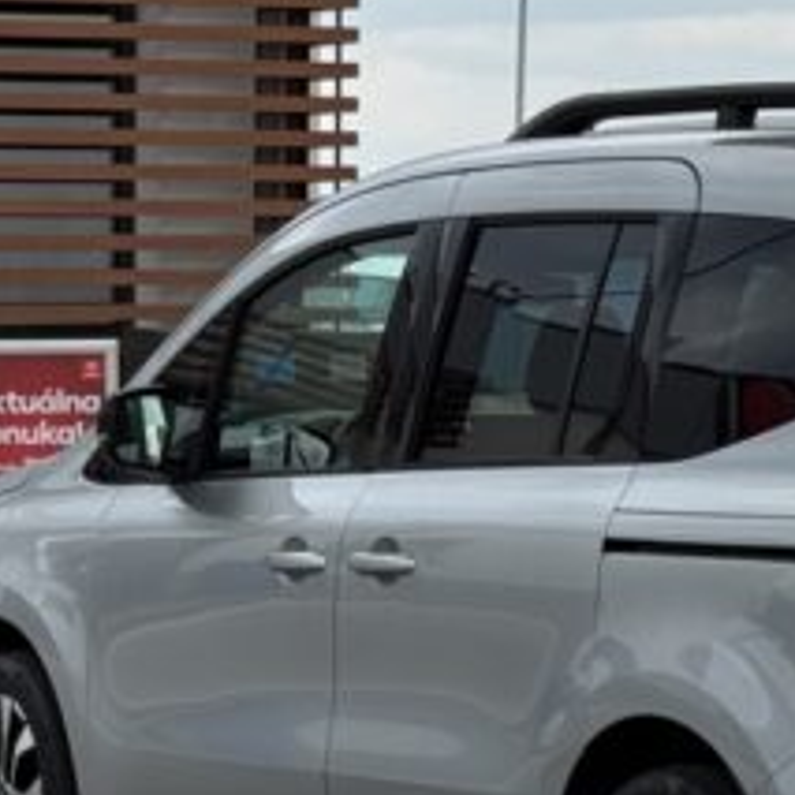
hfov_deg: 8.5
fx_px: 5301
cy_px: 780
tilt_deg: -5.4
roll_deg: +0.8
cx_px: -4
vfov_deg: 8.5
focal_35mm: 204
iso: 64
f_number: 1.78
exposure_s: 1/1724
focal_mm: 6.76
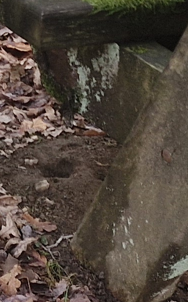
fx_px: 1329
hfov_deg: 7.5
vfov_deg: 11.2
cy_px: -369
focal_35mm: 162
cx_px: -294
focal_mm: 5.54
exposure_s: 1/180
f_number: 1.8
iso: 50
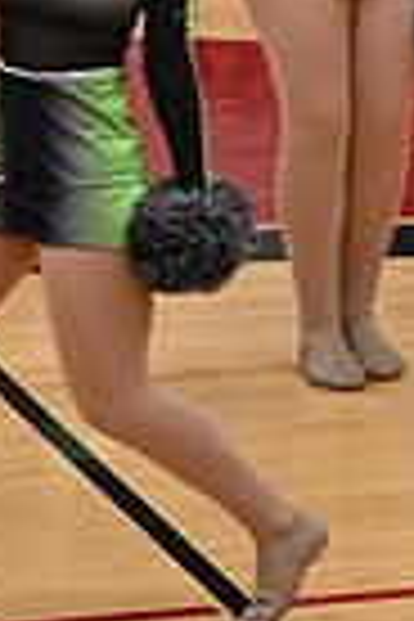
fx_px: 7607
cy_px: -146
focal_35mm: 441
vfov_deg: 4.7
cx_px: 1202
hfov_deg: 3.1
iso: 6400
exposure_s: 1/400
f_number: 4
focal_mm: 70
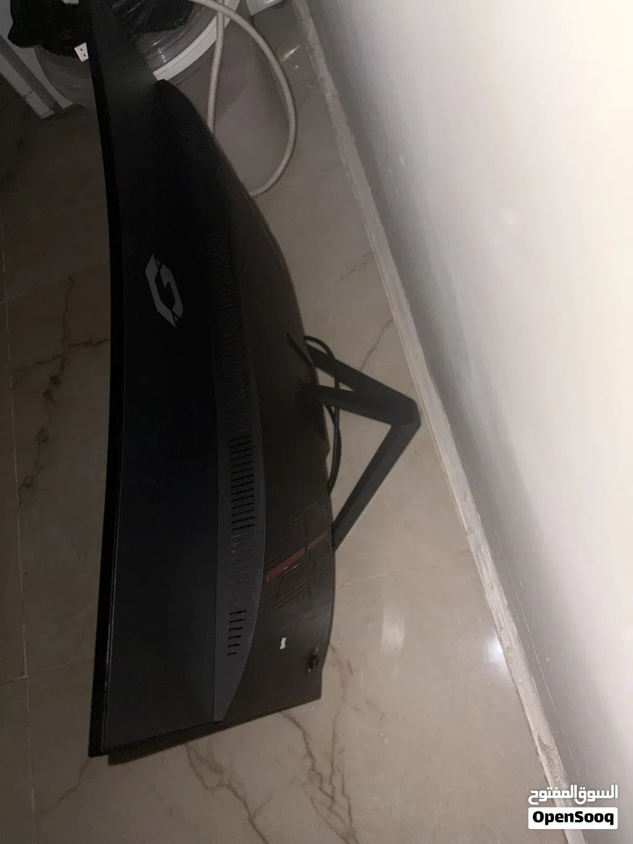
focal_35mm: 26
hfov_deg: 53.1
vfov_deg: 67.3
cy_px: 422
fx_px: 634
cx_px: 316
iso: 32
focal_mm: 5.96
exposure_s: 1/4
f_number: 1.6
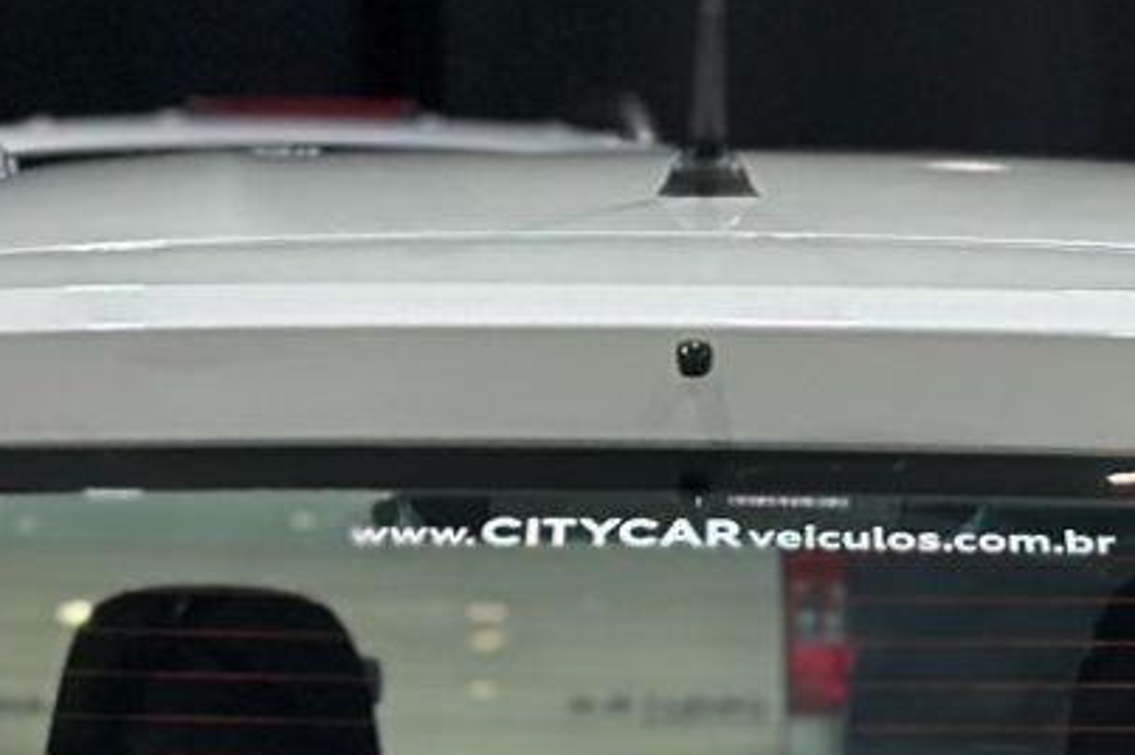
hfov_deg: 8.7
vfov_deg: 5.6
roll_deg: -1.2
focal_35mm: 238
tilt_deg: -11.6
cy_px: 1654
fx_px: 7497
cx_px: 735
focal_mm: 6.86
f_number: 1.78
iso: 160
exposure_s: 1/120
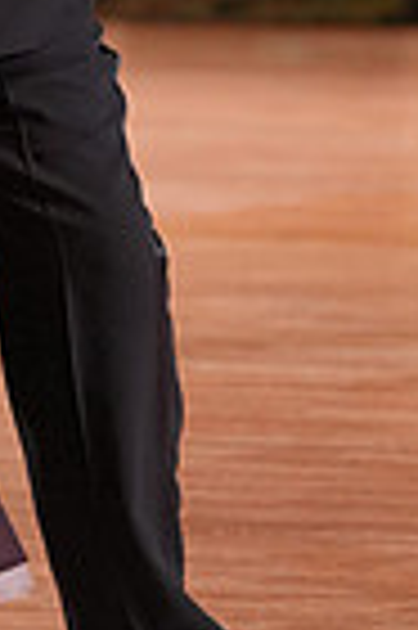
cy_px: -248
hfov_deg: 1.7
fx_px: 14491
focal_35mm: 830
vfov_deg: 2.5
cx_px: -124
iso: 2500
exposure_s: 1/400
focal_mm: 200
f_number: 4.5
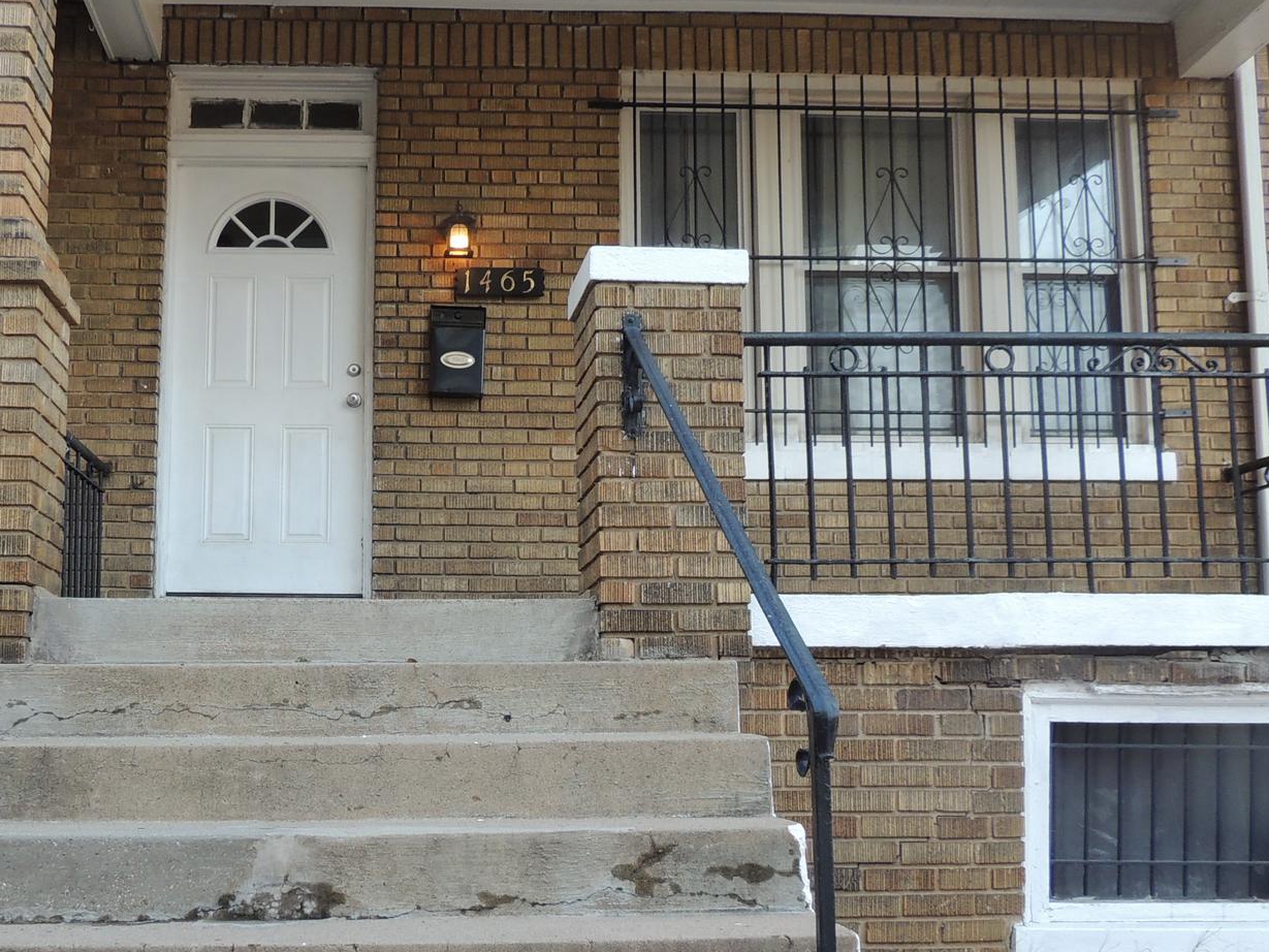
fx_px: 1467
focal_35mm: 40
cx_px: 396
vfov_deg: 35.9
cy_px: 556
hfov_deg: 45.9
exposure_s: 1/125
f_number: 3
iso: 100
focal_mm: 4.3
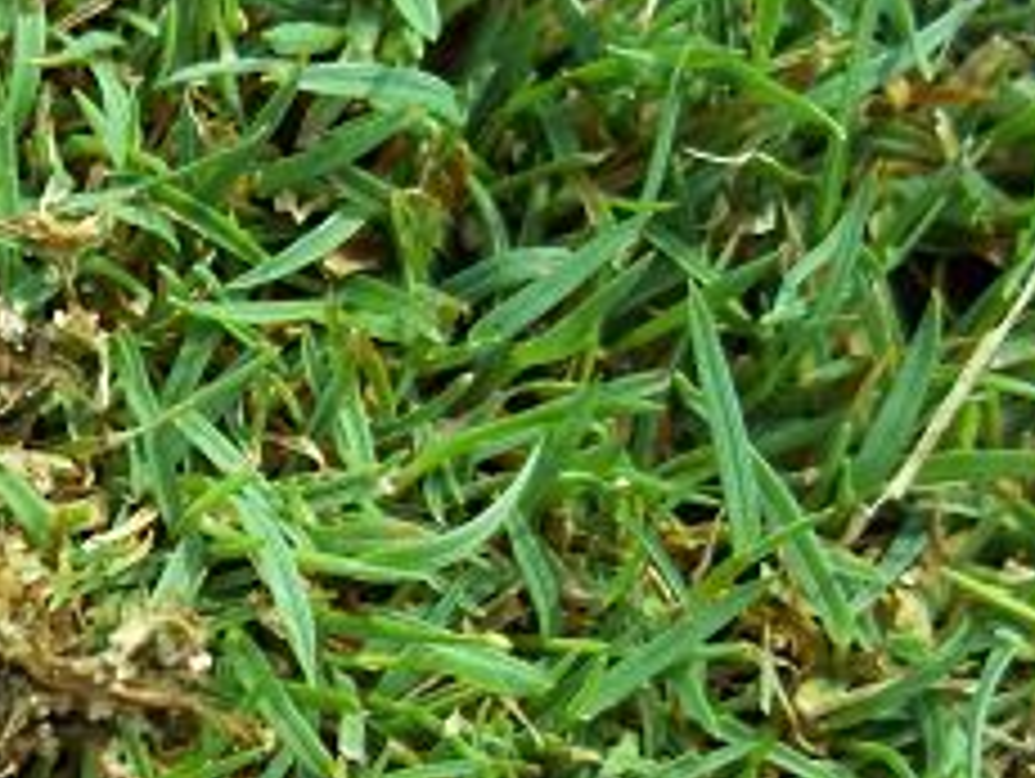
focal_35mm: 86
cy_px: 744
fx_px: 2574
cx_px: -180
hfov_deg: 21.3
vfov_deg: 16.9
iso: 80
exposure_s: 1/500
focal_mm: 6.5
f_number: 3.1
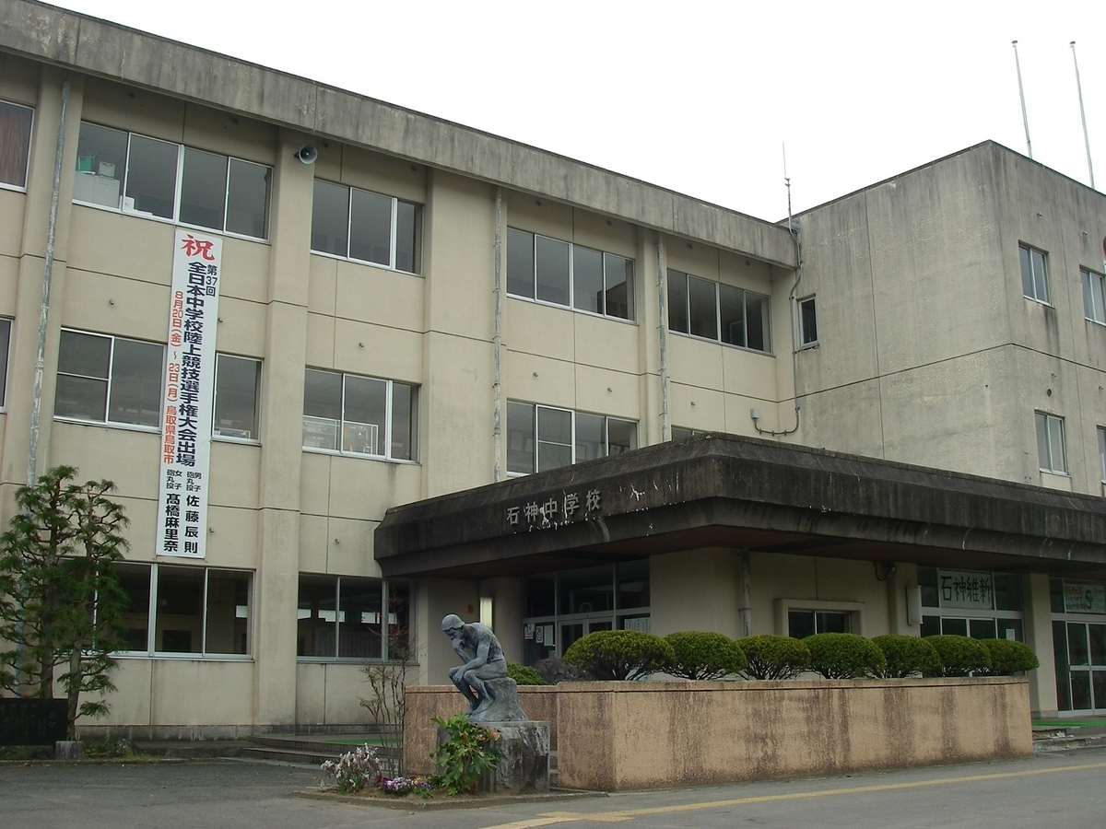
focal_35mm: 38
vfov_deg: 37.7
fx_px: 1214
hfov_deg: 49.0
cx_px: 553
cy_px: 414
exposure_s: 1/100
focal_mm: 6.3
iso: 64
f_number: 6.6
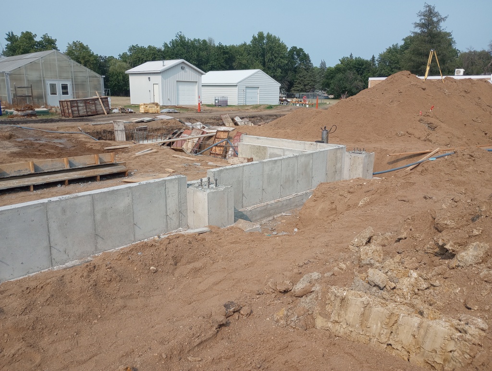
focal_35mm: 28
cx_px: 246
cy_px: 186
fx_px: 399
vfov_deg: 49.9
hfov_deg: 63.4
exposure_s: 1/686
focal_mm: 4.27
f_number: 1.8
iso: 117
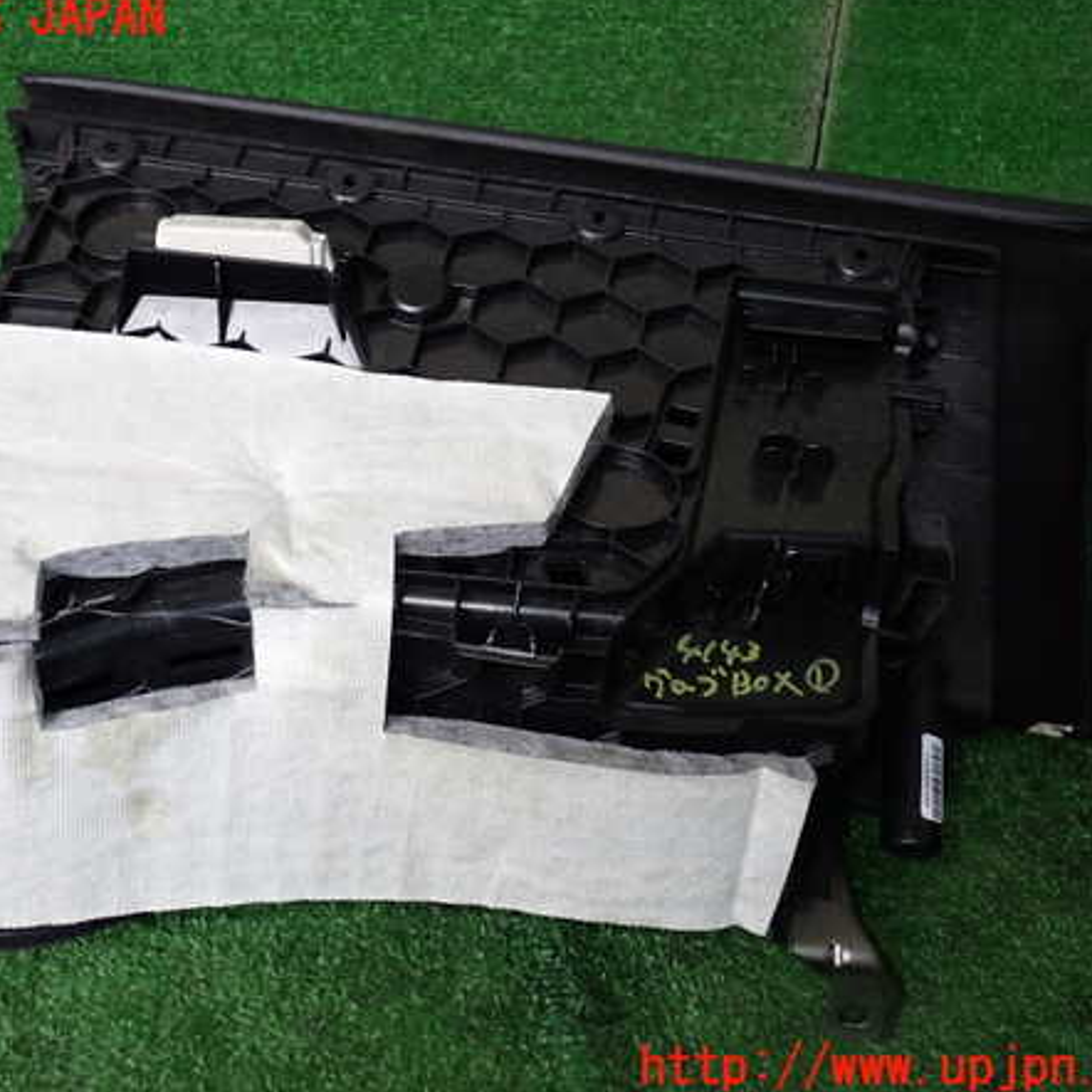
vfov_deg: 46.0
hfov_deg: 45.9
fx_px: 1285
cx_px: 457
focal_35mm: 36
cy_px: 544
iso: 200
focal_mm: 5.4
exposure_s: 1/30
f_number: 6.3
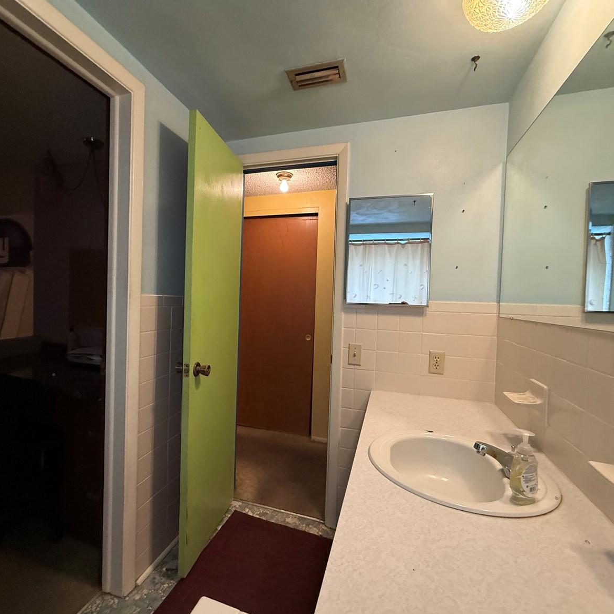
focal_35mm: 17
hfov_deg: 83.7
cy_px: 308
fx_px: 341
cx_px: 277
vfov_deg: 84.0
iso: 320
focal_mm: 2.22
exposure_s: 1/120
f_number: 2.2
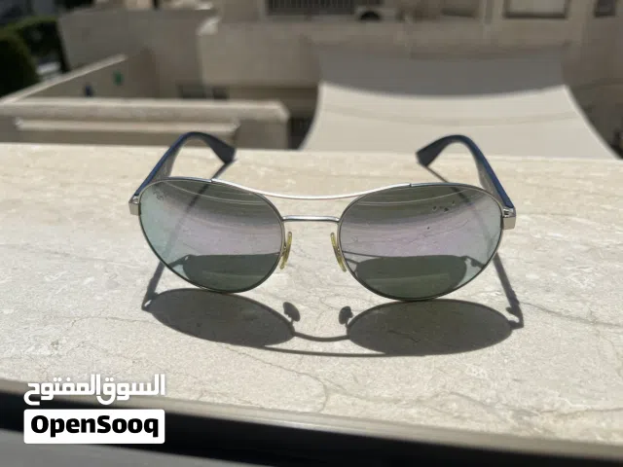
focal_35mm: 26
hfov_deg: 67.3
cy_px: 234
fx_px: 468
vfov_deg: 53.1
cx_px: 312
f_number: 1.6
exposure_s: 1/10870
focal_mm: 5.1
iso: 50
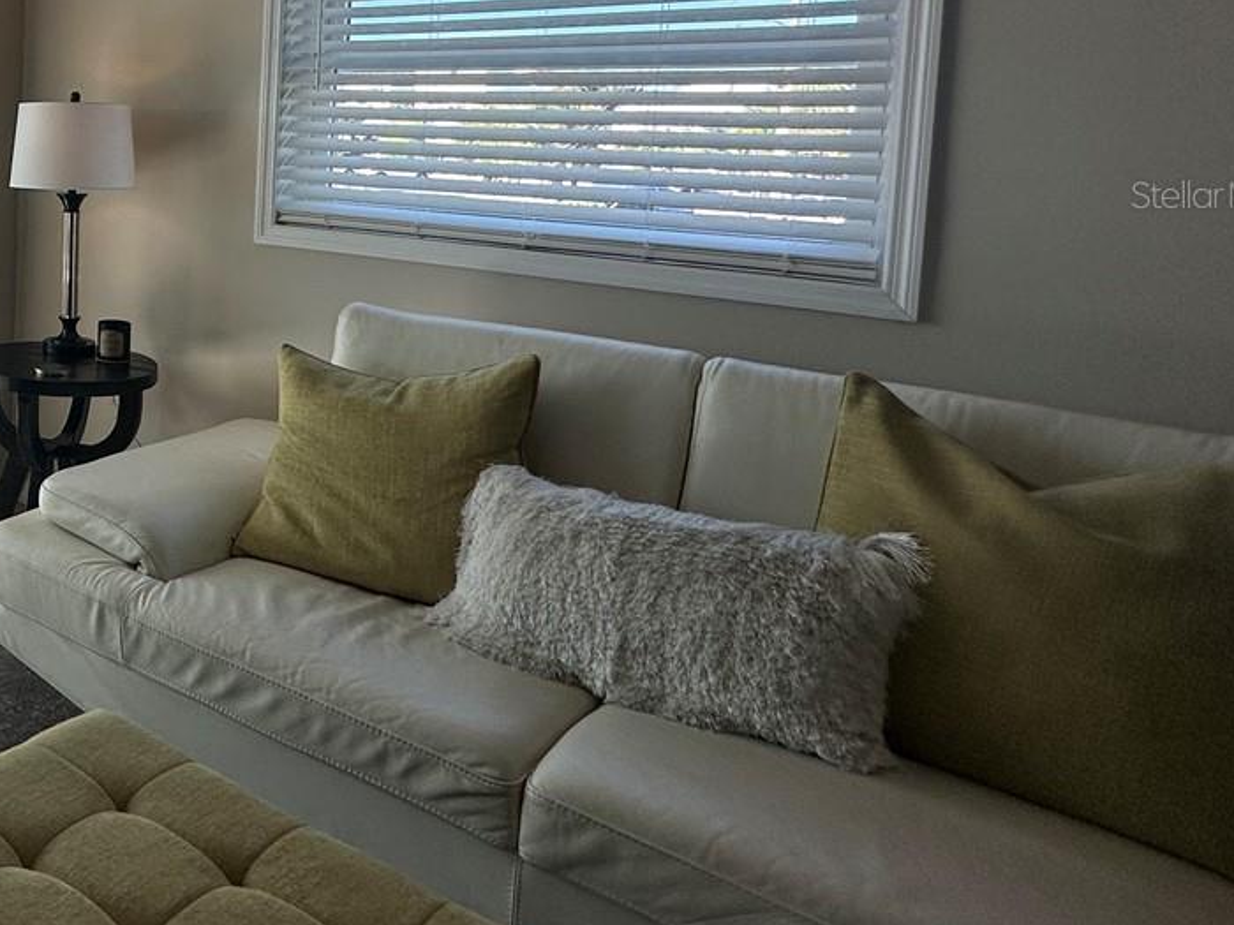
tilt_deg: -2.8
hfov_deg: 44.1
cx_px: -113
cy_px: 194
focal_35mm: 32
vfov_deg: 42.3
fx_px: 1141
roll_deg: -0.9
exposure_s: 1/365
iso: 40
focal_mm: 2.22
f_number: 2.2
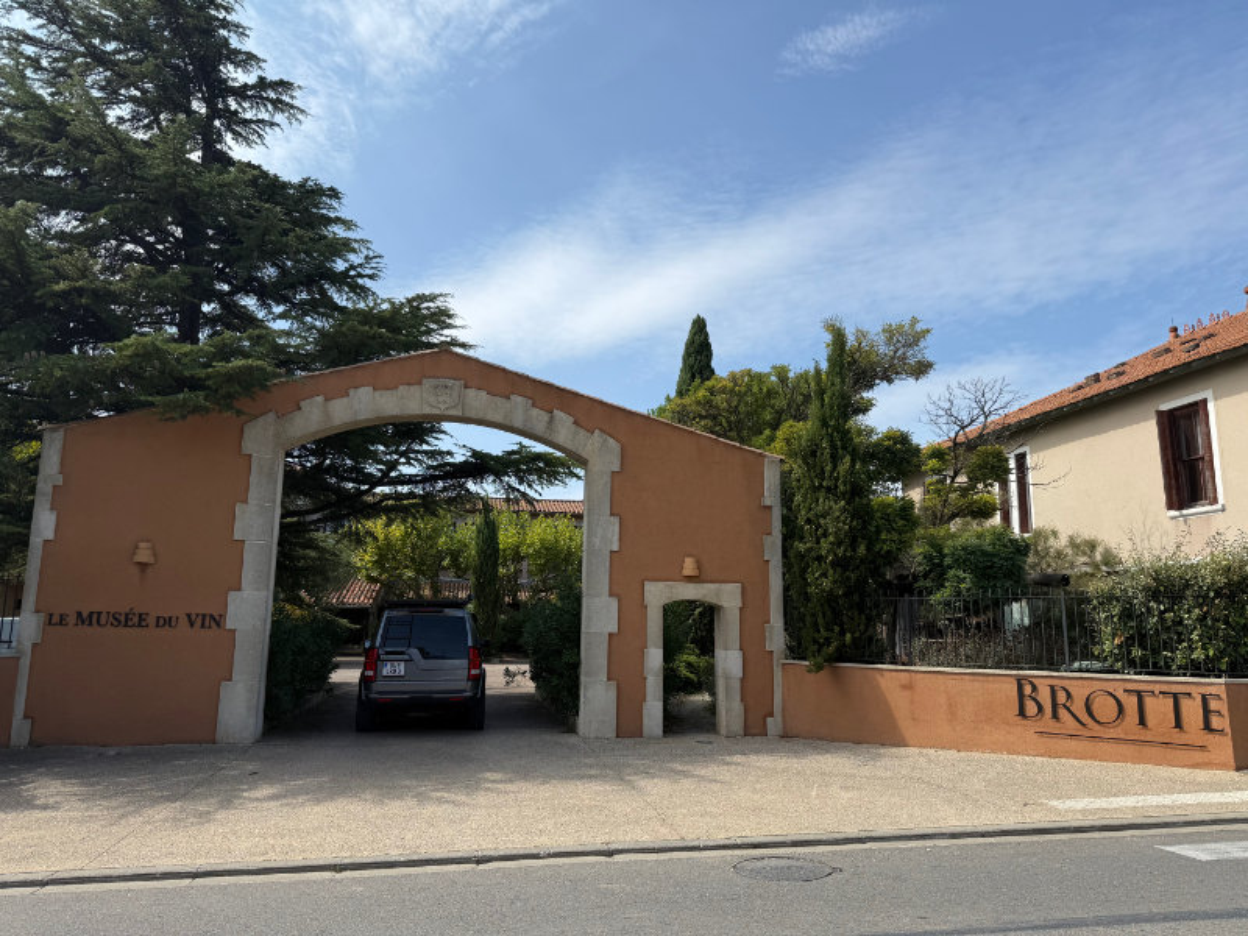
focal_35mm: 24
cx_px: 624
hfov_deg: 71.6
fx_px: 865
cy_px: 468
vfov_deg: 56.8
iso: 80
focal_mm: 6.8
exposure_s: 1/4975
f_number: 1.8
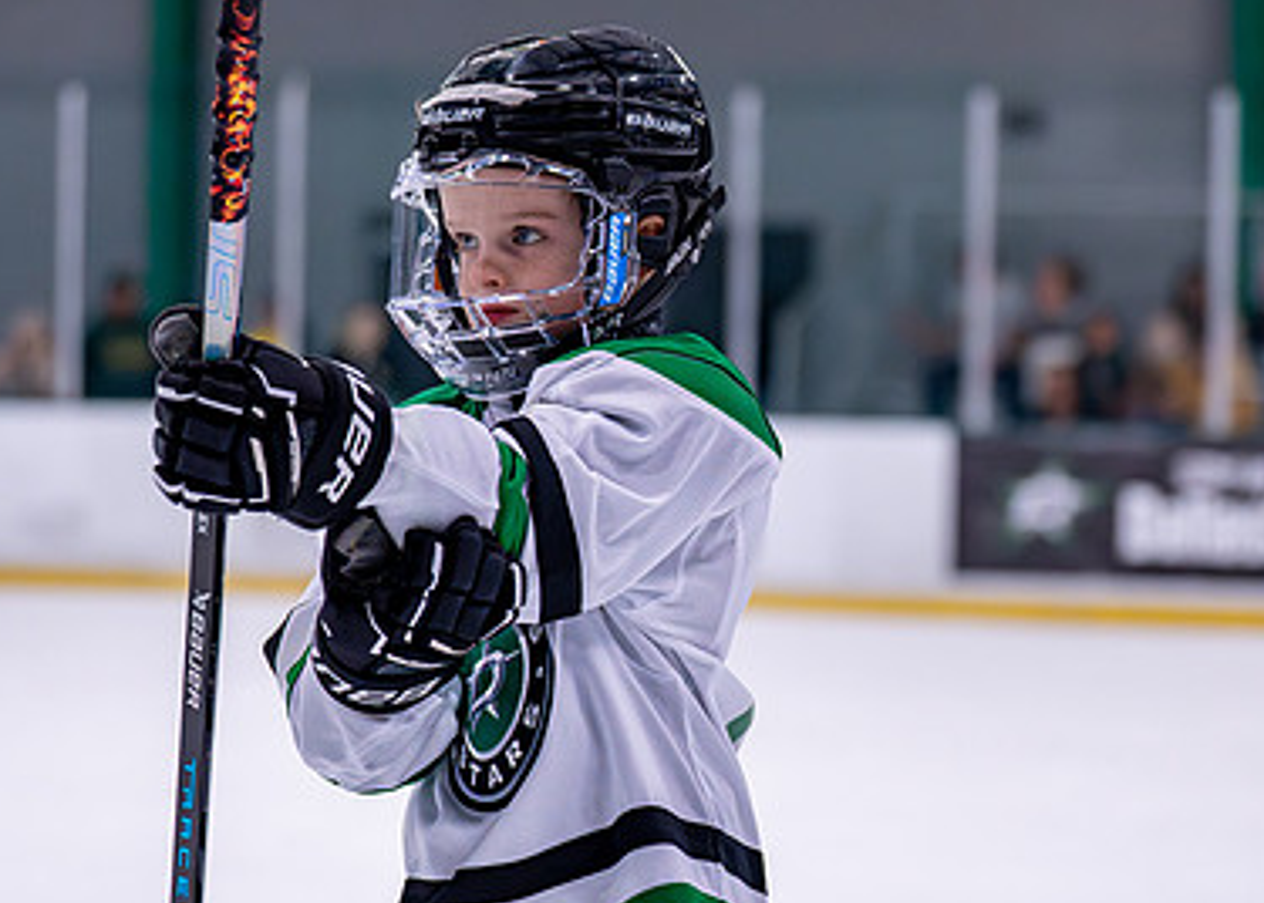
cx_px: 651
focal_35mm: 142
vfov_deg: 10.1
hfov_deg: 14.1
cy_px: 439
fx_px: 5099
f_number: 2.8
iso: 2500
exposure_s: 1/1250
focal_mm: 77
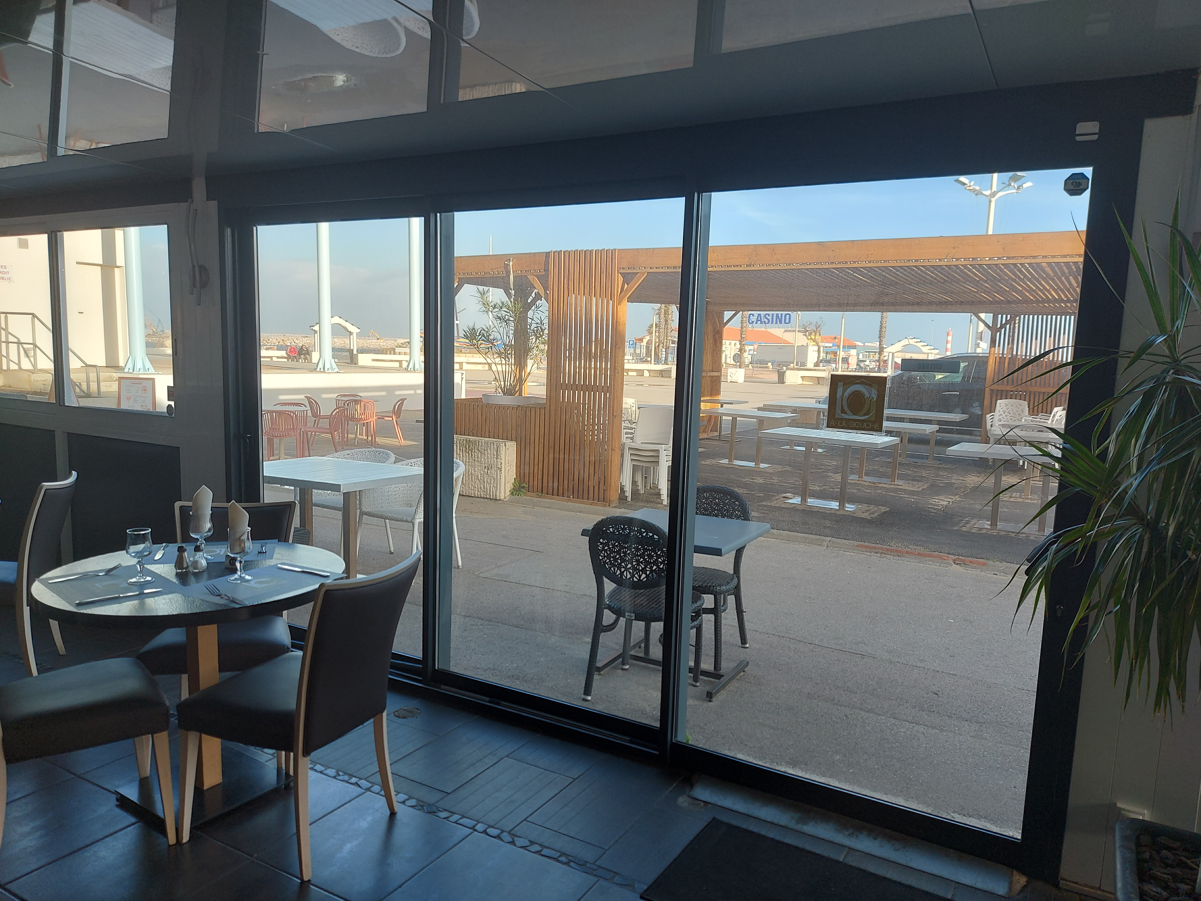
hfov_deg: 71.6
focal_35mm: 24
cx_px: 600
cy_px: 450
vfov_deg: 56.8
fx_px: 833
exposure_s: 1/241
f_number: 1.8
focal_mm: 5.23
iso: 32
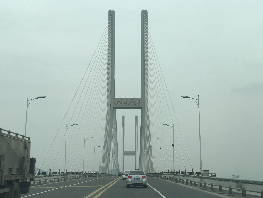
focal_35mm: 57
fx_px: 433
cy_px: 99
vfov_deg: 25.7
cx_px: 132
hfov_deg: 33.8
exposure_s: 1/381
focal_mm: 6.6
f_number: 2.8
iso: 20
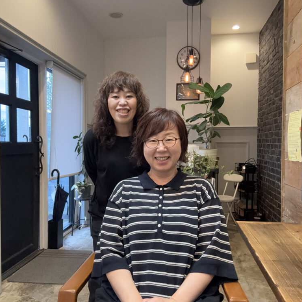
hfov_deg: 57.3
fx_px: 276
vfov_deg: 57.3
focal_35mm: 28
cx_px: 155
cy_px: 152
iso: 125
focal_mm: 2.69
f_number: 1.9
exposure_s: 1/50
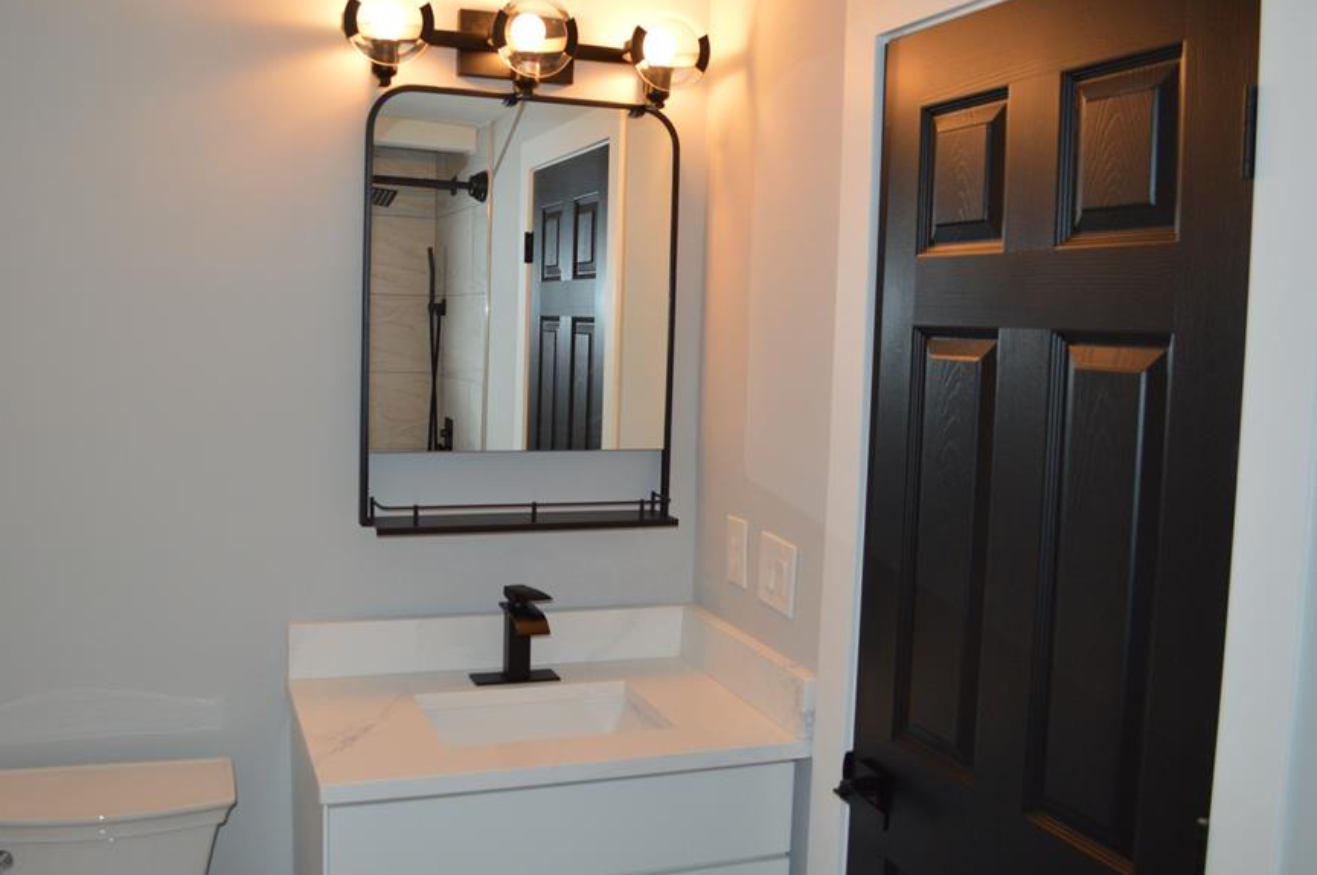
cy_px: 407
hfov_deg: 58.7
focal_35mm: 32
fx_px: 1169
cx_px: 608
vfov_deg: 41.0
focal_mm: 18
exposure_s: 1/60
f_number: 3.5
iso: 720
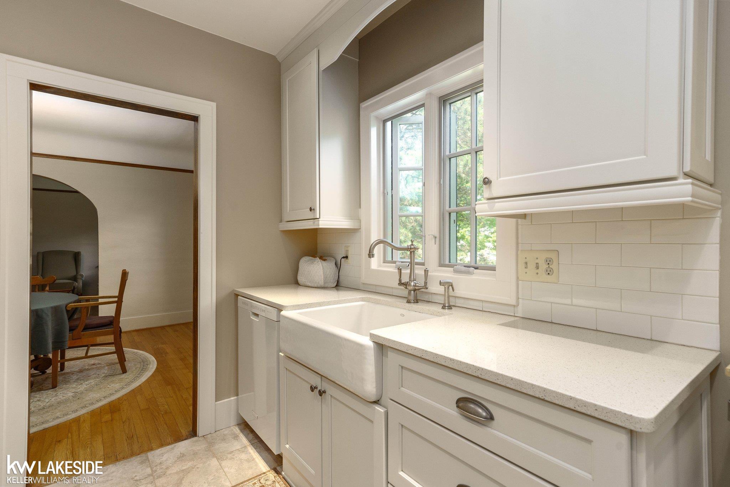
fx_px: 345
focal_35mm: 17
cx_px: 365
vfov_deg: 70.4
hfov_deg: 93.3
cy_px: 244
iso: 640
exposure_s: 1/160
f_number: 7.1
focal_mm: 17
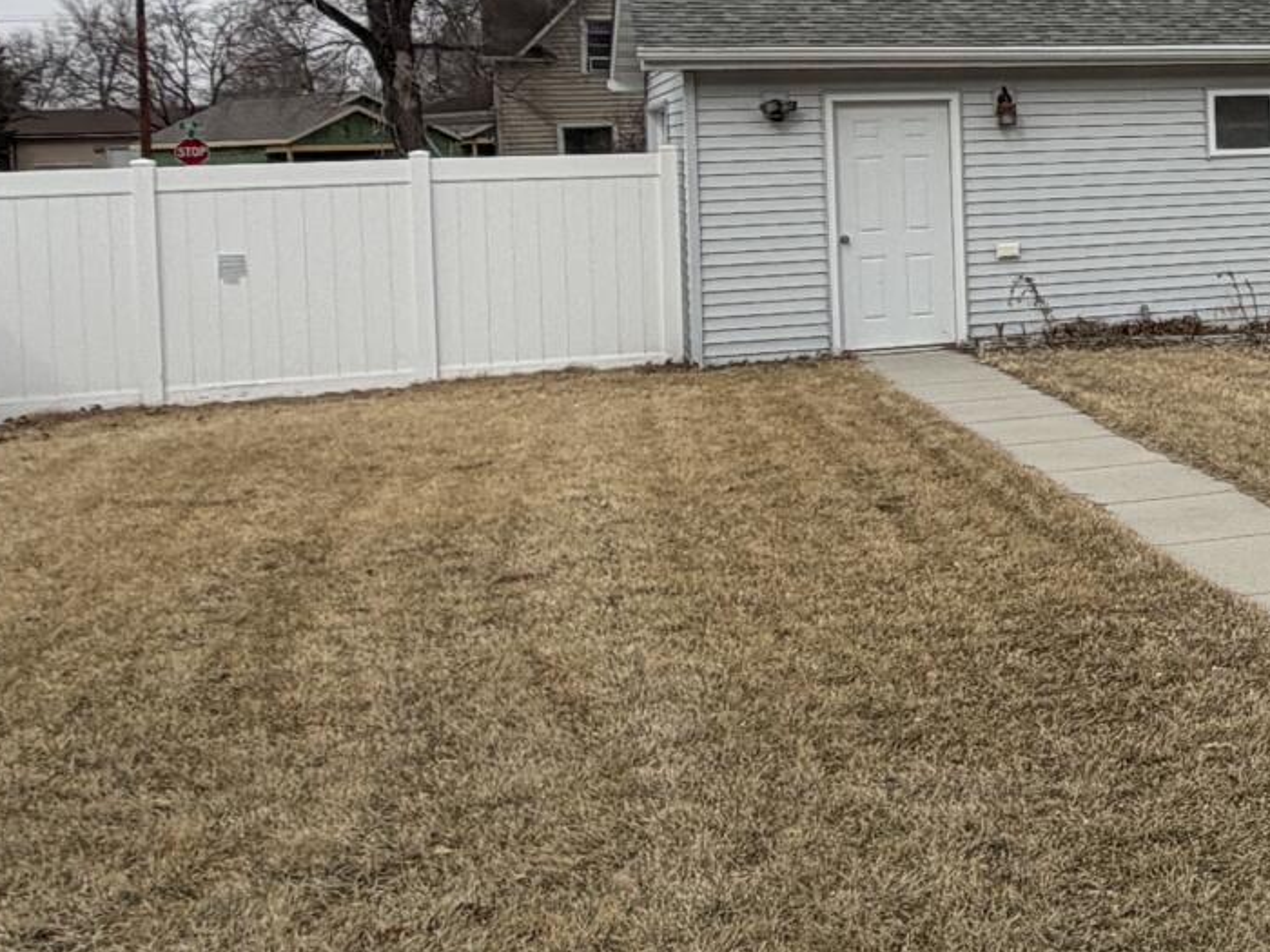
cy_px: 140
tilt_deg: +0.8
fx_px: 2201
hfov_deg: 25.8
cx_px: 1798
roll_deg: +0.8
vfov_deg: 23.9
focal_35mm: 60
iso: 20
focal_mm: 2.22
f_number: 2.2
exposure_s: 1/841
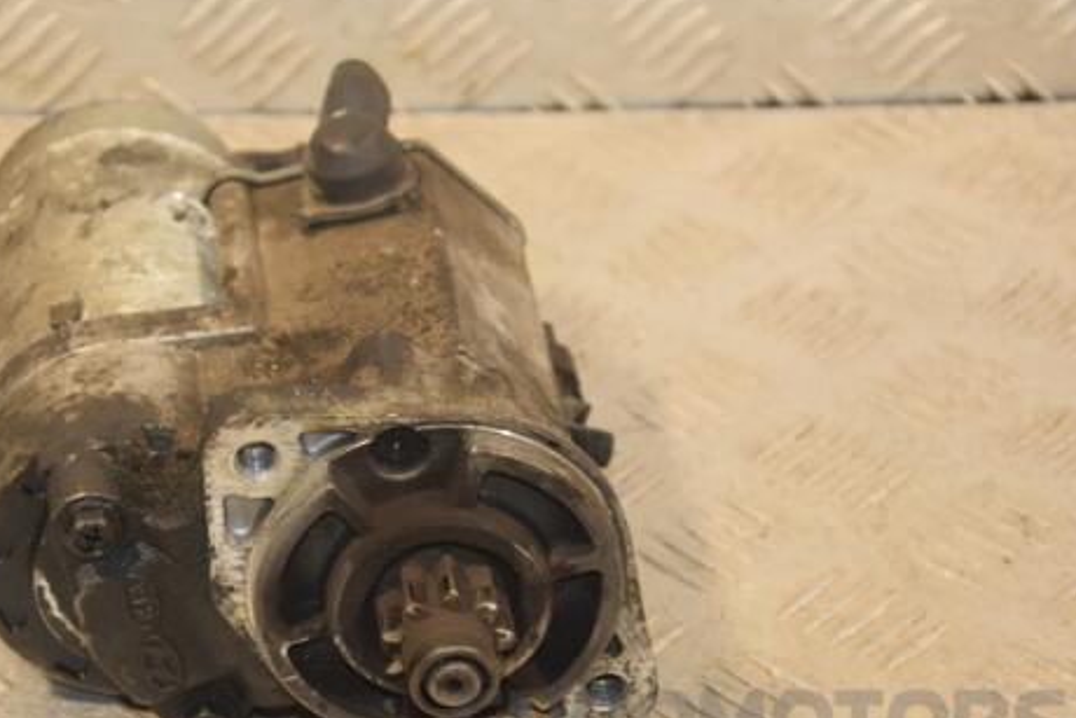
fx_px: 3857
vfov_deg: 10.6
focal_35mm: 129
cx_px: 412
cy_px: 414
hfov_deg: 15.9
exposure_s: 1/125
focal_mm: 66
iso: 800
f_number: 5.3
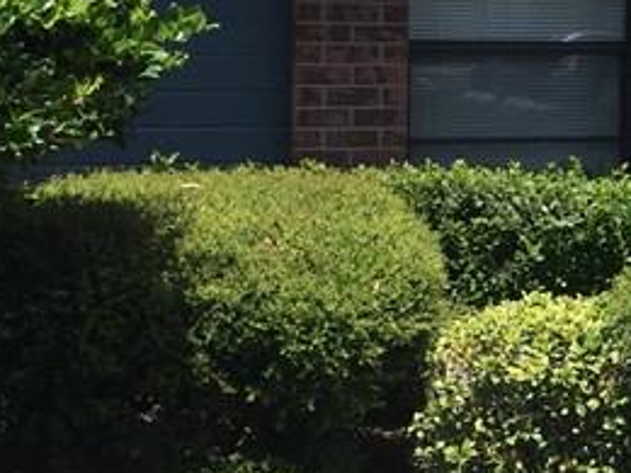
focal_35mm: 114
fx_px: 2078
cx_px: 1131
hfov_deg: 15.0
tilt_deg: -1.9
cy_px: 58
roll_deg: -1.7
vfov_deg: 12.9
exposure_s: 1/1647
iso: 32
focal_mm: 4.15
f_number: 2.2
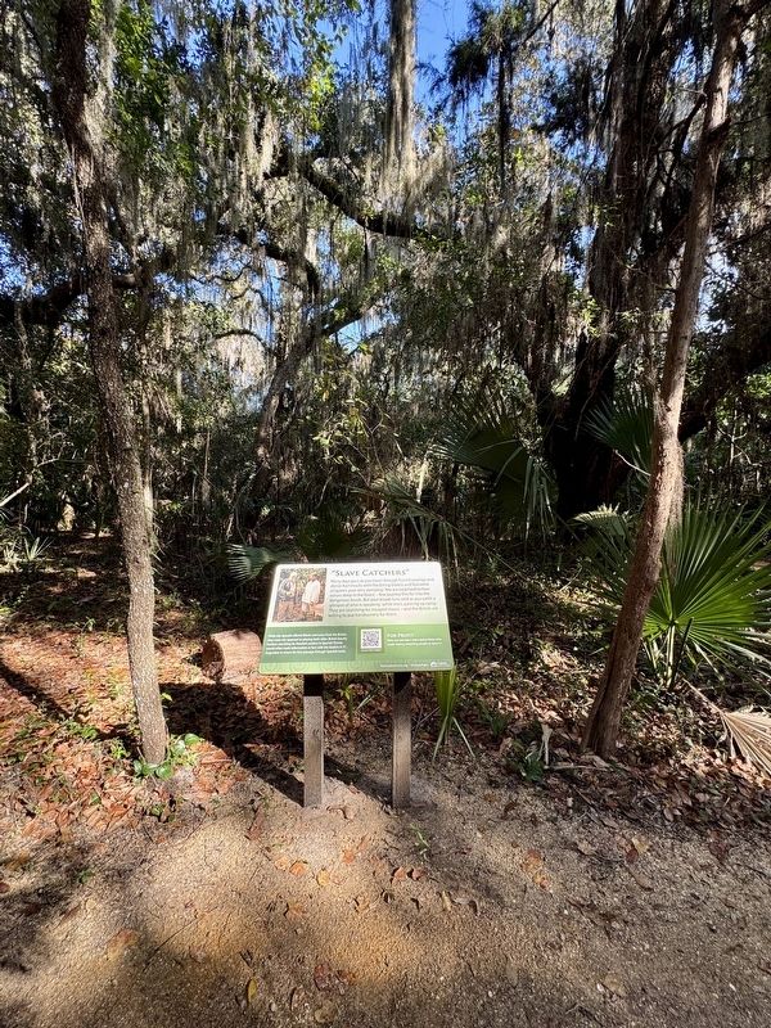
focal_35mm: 14
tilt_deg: -1.1
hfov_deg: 85.7
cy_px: 514
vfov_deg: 102.1
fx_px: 416
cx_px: 386
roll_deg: +0.9
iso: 40
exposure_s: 1/112
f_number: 2.2
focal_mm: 2.22
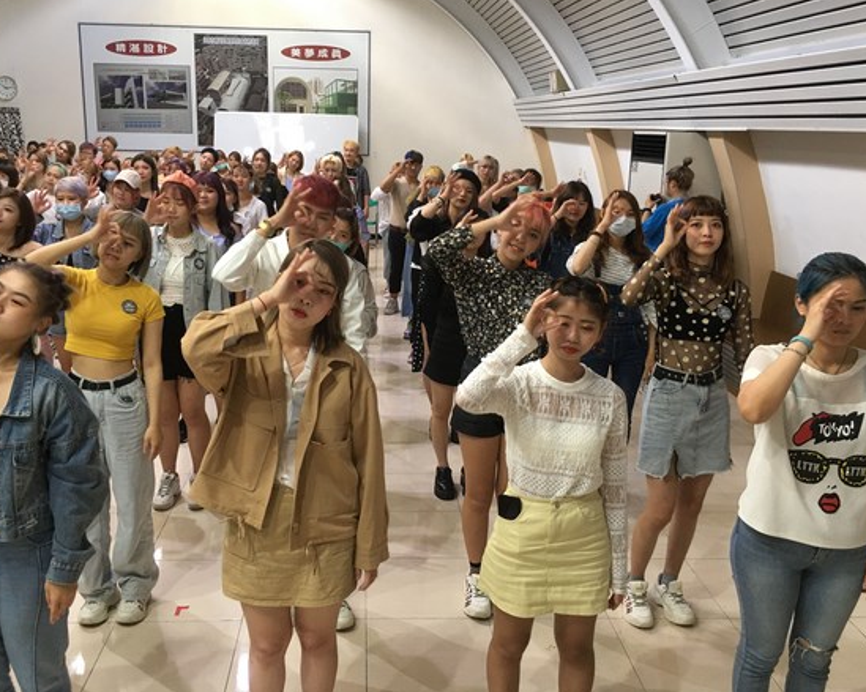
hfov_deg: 54.2
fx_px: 846
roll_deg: -0.8
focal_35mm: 33
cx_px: 405
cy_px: 323
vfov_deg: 44.5
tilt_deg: -11.8
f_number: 2.2
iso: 40
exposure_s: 1/15
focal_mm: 4.15
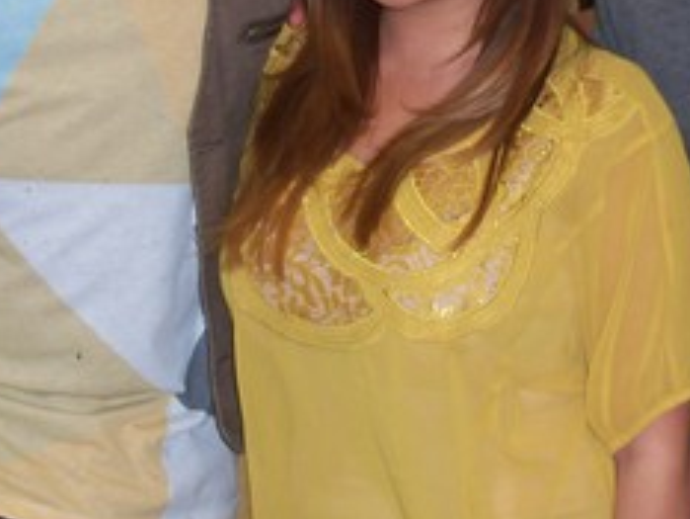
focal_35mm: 96
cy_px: 71
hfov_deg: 20.4
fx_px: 1915
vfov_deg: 15.3
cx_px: 379
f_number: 3
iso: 100
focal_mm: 6.3
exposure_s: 1/30
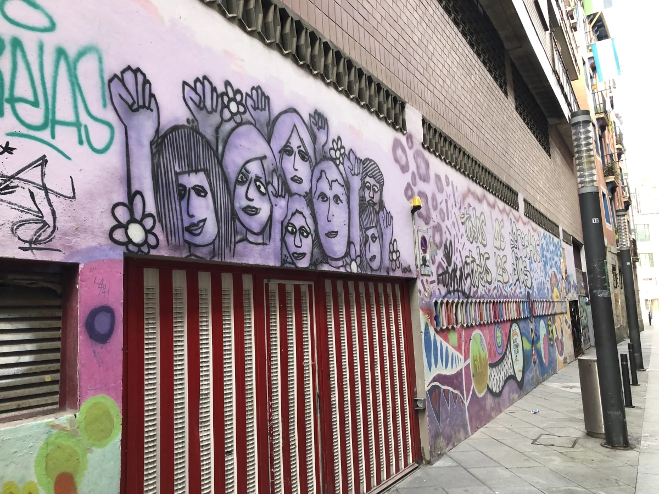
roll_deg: +3.4
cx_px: 330
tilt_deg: +8.8
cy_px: 247
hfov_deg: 63.4
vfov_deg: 49.7
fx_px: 533
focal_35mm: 28
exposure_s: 1/30
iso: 40
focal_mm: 4
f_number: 1.8
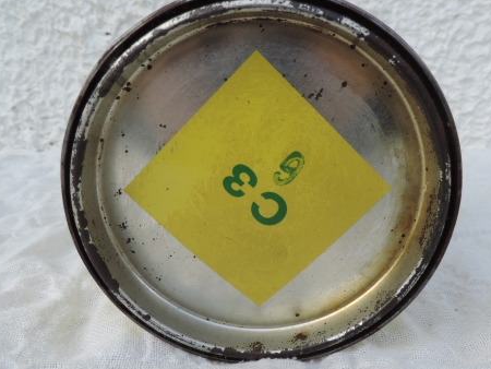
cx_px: 265
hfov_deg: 56.7
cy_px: 186
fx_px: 454
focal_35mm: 32
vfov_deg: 44.2
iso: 80
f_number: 3
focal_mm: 4.3
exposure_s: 1/500
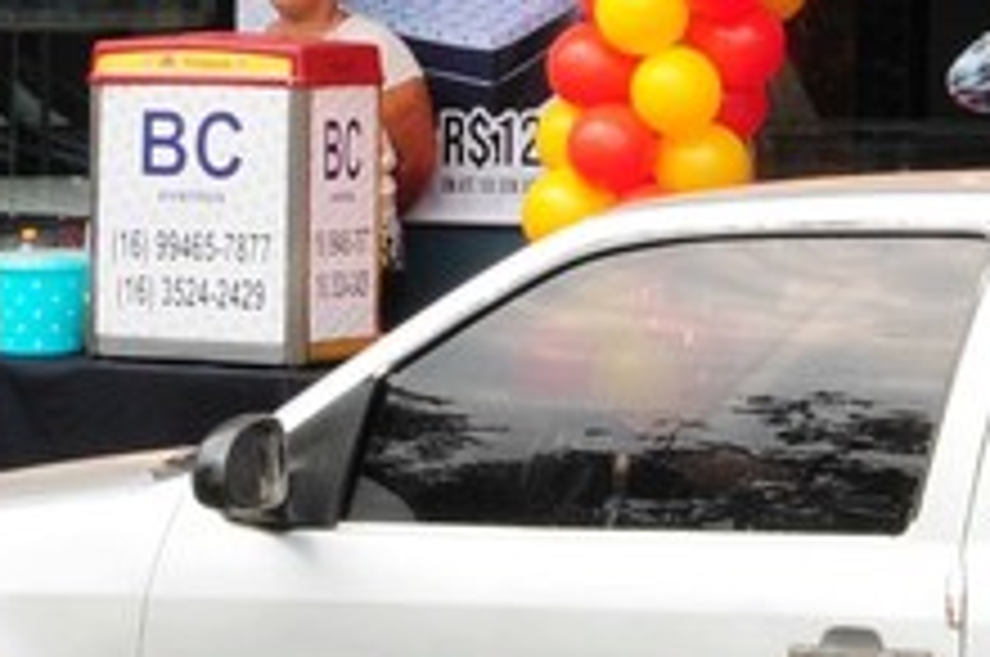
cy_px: -367
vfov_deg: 7.5
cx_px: 1053
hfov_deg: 11.3
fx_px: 4943
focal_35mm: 180
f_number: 14
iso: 400
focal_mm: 22
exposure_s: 1/60
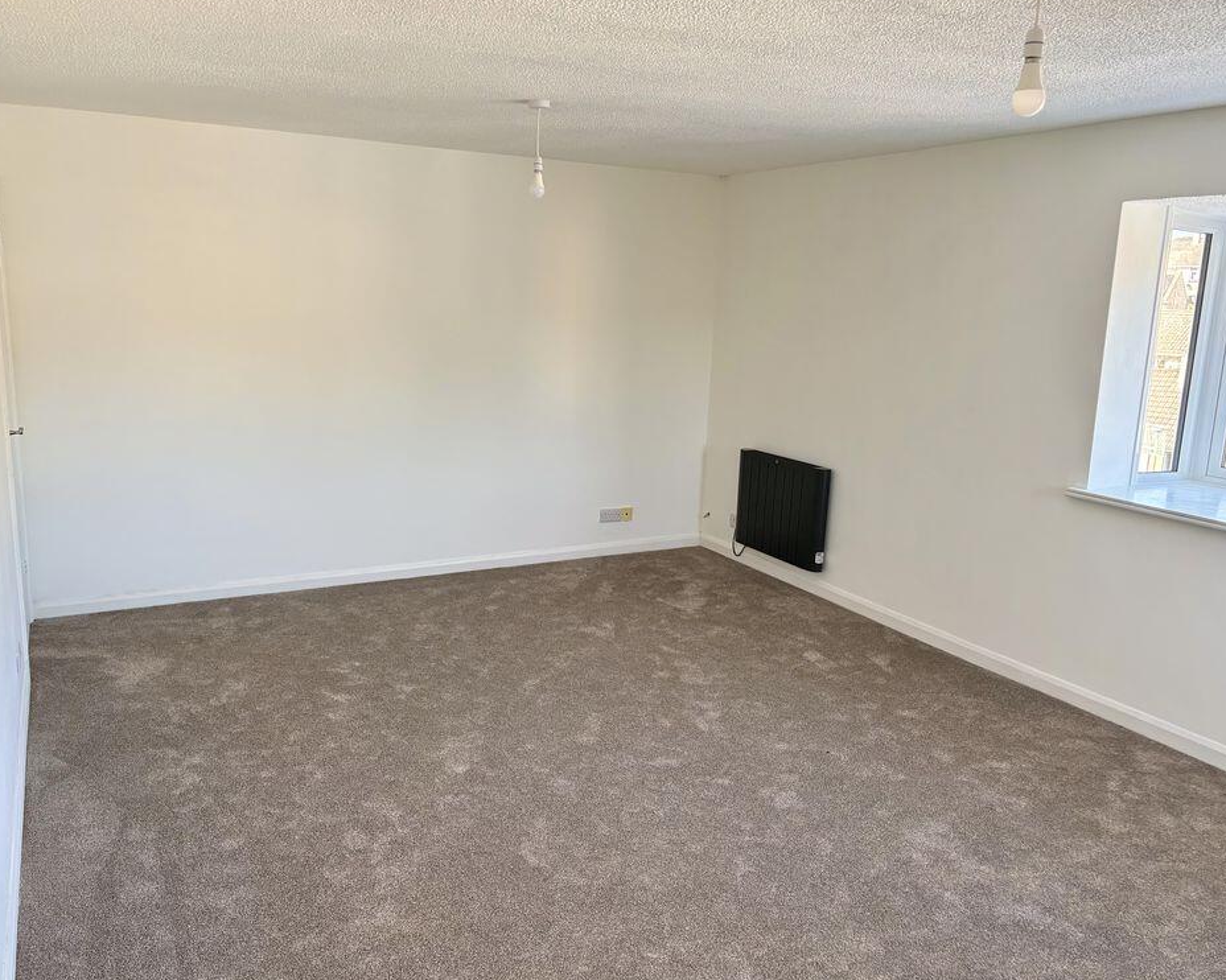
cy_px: 489
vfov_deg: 51.5
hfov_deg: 62.2
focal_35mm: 28
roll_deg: -1.1
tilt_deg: -10.5
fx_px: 1016
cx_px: 639
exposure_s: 1/173
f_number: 1.6
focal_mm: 5.96
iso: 125
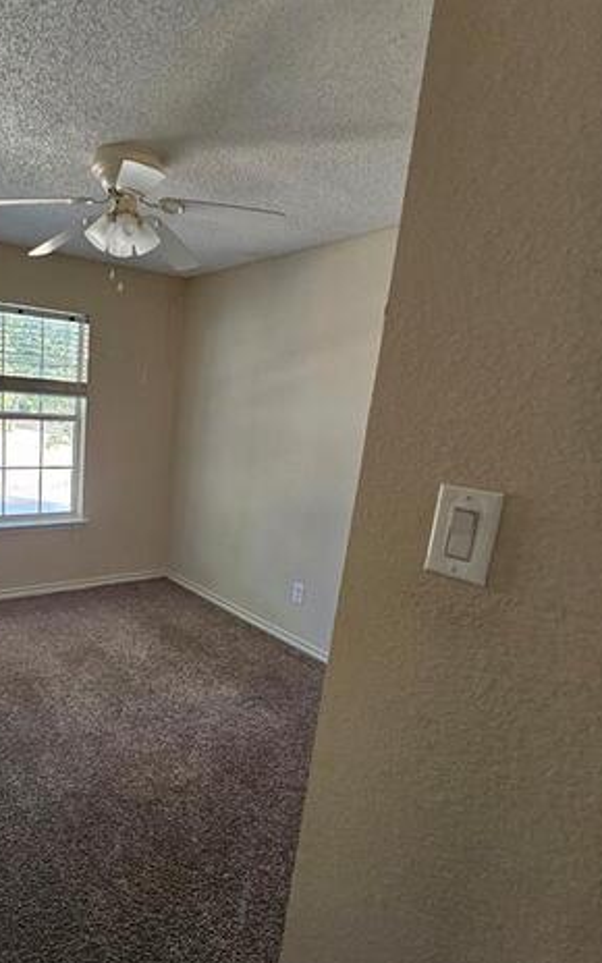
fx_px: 499
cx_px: 135
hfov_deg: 58.3
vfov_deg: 87.7
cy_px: 529
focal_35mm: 19
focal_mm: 2.2
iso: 250
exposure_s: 1/60
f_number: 2.2
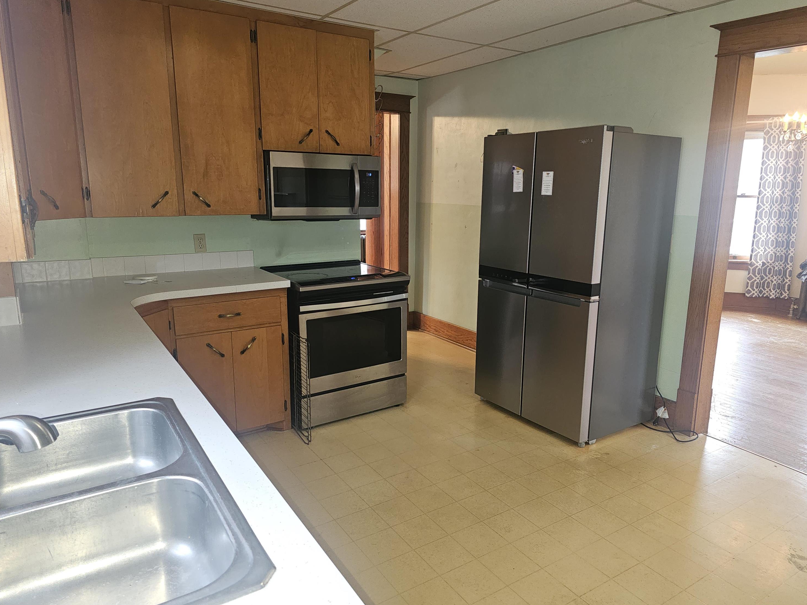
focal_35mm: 24
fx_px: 560
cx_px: 409
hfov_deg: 71.6
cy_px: 302
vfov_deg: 56.8
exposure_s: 1/13.4
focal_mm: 6.3
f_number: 1.7
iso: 125
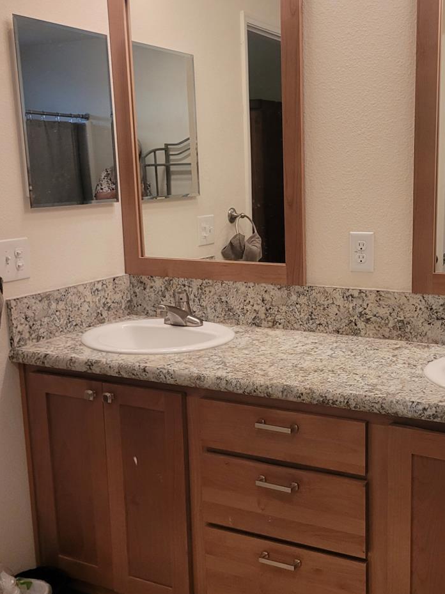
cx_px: 298
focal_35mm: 42
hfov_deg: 34.0
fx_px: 720
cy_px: 315
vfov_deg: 44.8
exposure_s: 1/120
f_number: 1.8
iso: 320
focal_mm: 5.4
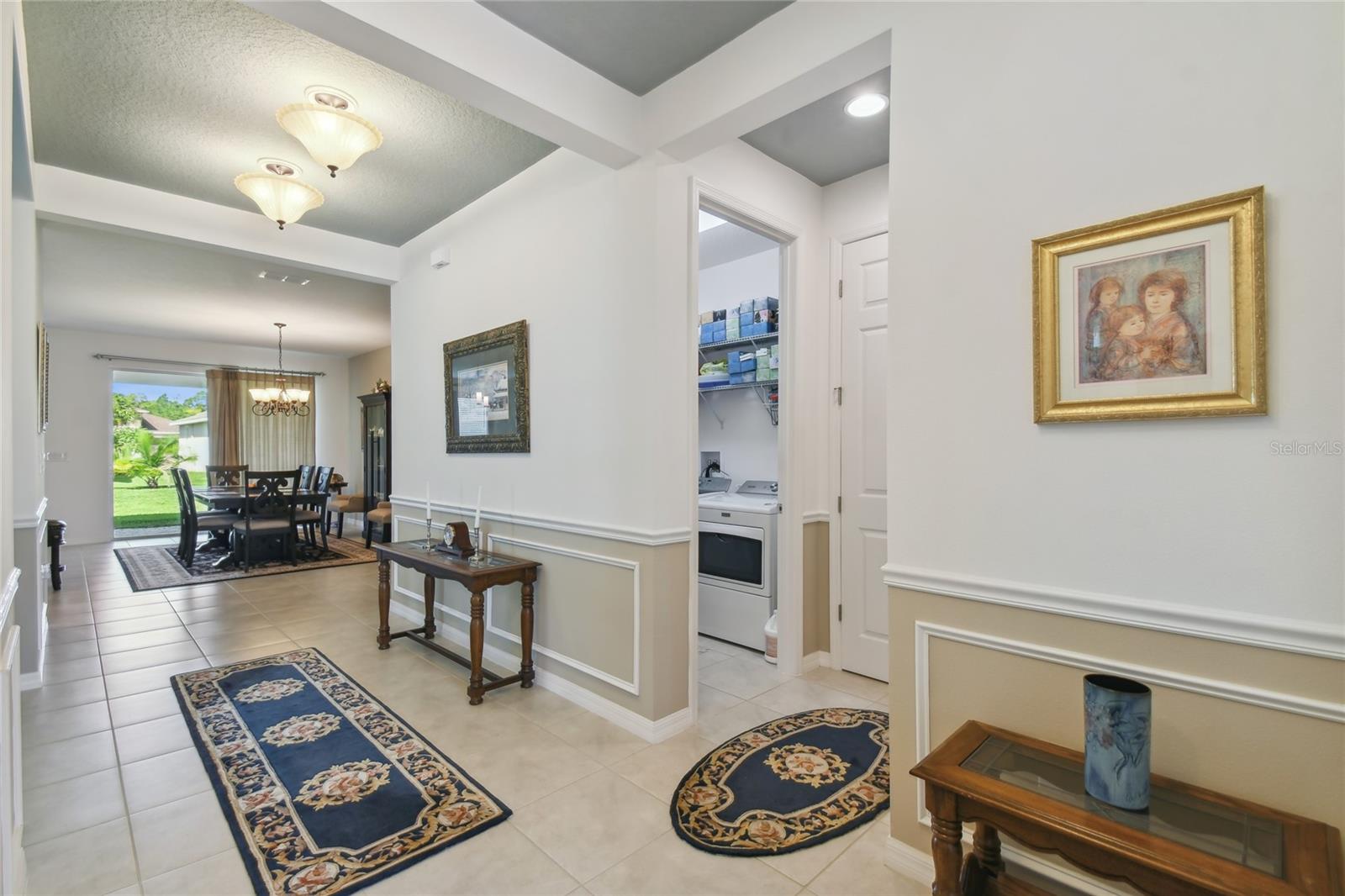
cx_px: 672
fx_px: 560
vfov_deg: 77.3
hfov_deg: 100.4
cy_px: 448
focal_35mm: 15
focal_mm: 10
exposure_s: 1/13
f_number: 7.1
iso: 100
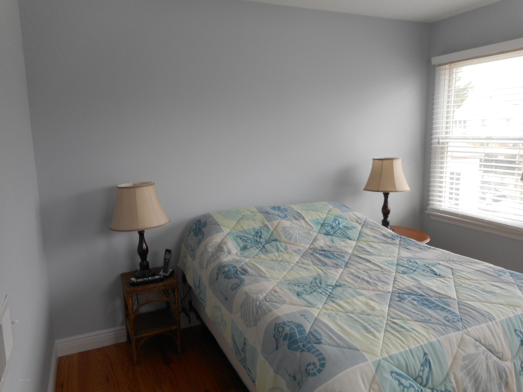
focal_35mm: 25
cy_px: 196
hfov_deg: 69.4
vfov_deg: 54.9
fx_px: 378
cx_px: 262
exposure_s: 1/50
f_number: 3.7
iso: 80
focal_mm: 4.5
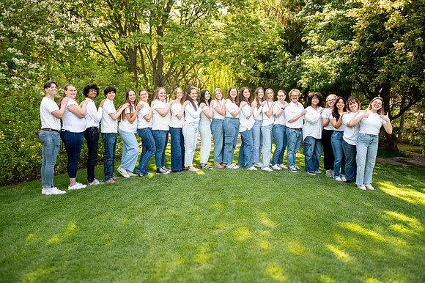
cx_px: 217
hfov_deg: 63.6
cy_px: 141
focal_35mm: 29
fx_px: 343
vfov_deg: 44.8
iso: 320
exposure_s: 1/250
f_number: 4
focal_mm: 28
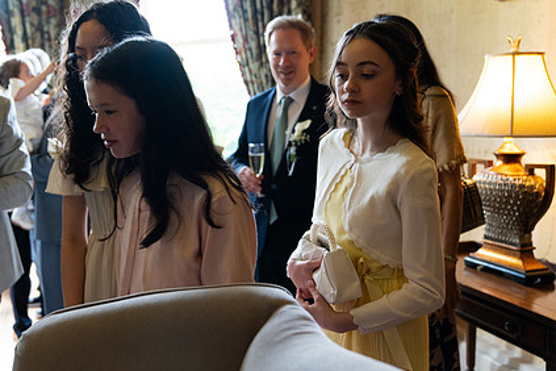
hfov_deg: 50.8
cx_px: 179
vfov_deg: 35.9
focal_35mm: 37
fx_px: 571
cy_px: 172
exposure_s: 1/160
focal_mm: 27
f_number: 2.8
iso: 2000
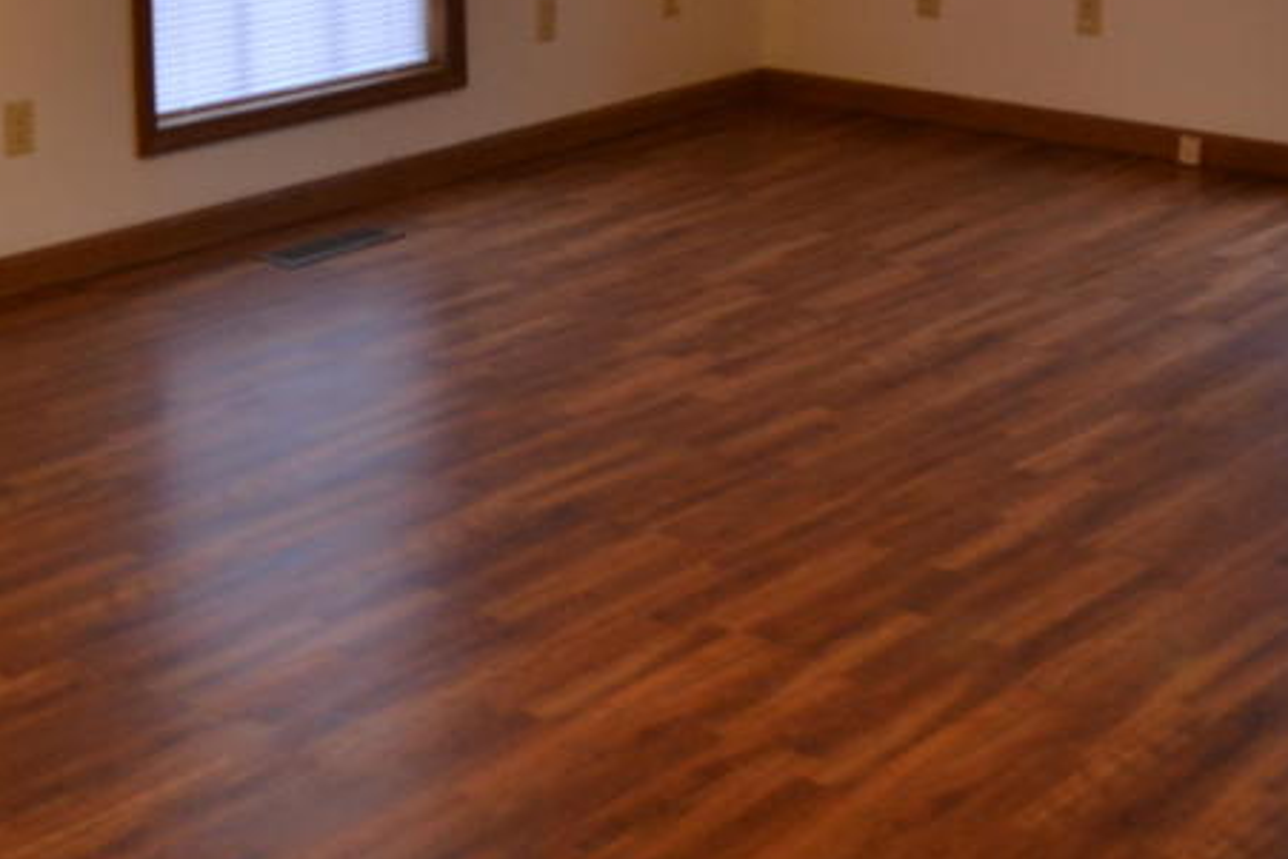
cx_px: 725
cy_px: -183
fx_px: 2469
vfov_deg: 18.7
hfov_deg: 29.2
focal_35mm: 69
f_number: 3.5
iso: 560
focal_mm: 18
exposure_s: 1/60
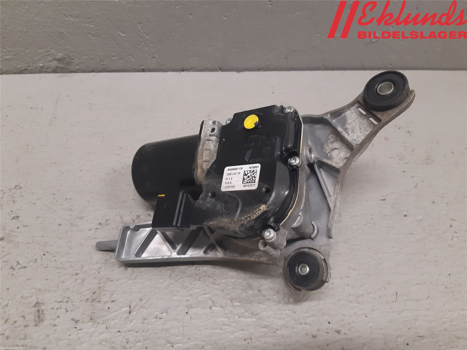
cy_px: 175
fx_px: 351
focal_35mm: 26
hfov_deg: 67.3
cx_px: 234
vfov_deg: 53.1
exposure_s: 1/50
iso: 160
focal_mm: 3.93
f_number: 1.7
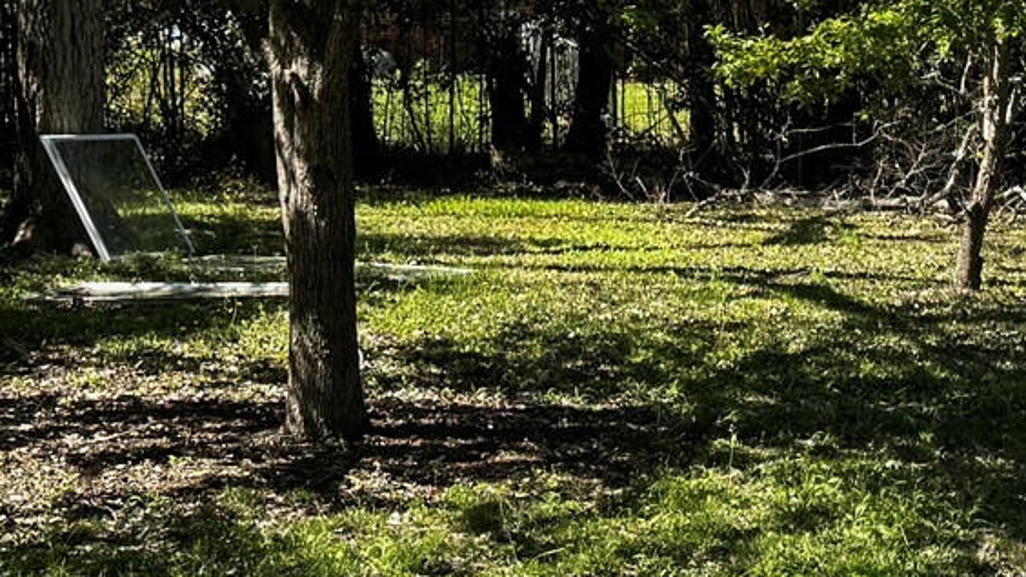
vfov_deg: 12.7
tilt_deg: -5.8
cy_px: 302
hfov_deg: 21.8
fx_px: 2584
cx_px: 973
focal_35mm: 95
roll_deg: -0.4
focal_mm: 6.76
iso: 80
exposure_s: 1/1456
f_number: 1.78
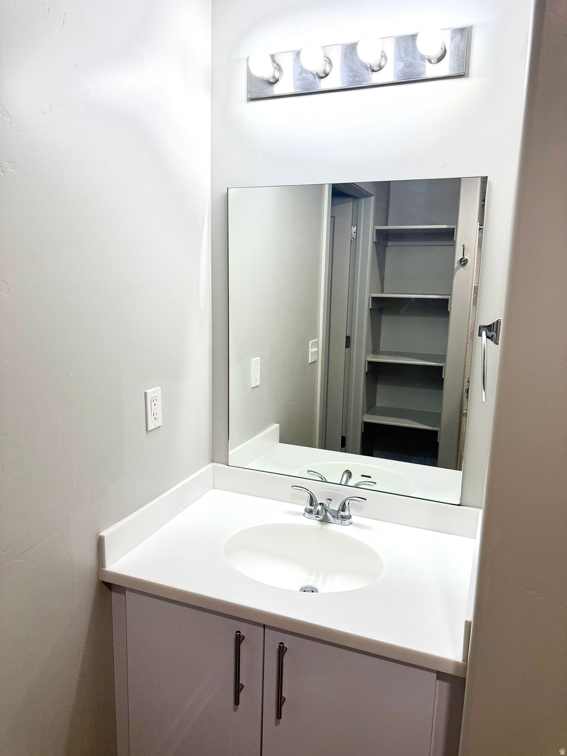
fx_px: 524
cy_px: 378
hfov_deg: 56.8
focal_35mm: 24
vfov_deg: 71.6
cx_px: 284
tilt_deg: -10.6
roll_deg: -0.9
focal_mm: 6.76
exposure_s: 1/232
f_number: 1.78
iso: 125
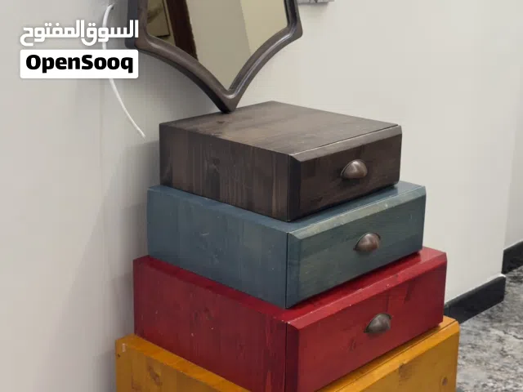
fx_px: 529
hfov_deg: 52.6
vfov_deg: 40.7
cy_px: 196
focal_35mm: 35
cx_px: 262
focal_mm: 6.76
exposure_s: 1/50
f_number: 1.78
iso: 64
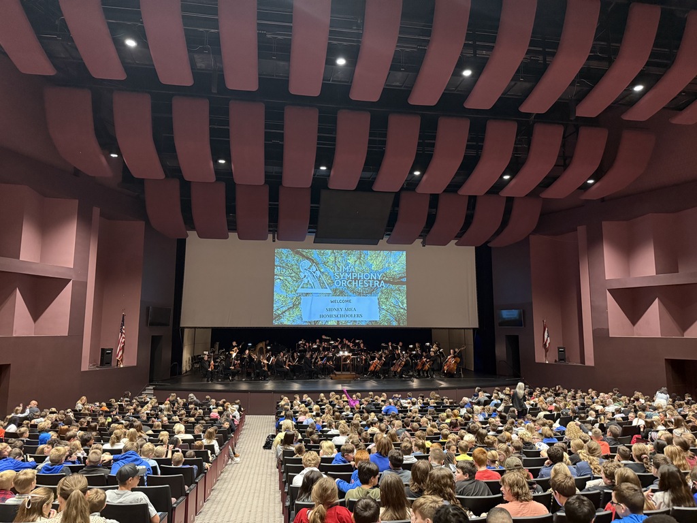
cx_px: 348
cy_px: 262
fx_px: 483
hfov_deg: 71.6
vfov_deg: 56.8
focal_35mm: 24
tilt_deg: +7.6
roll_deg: -0.9
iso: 1000
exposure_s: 1/40
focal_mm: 6.76
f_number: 1.78
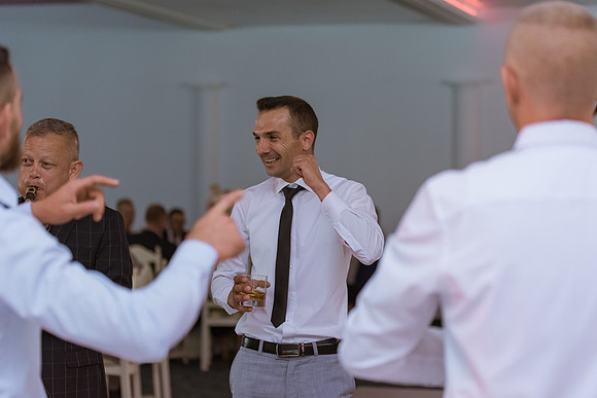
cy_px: 199
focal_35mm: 90
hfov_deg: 22.6
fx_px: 1493
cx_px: 298
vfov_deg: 15.2
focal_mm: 90
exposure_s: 1/250
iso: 2500
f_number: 3.2
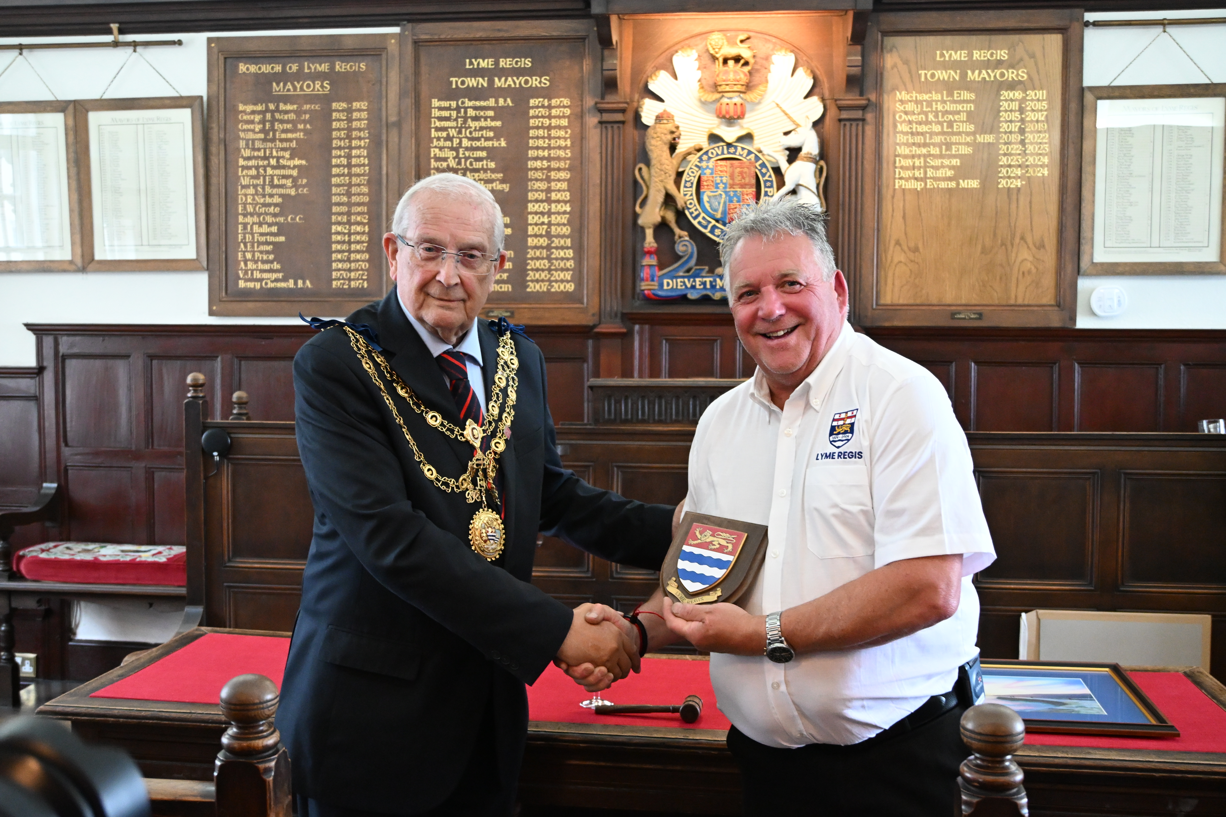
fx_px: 1251
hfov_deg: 52.2
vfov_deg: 36.2
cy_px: 408
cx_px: 613
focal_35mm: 37
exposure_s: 1/60
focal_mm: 24.5
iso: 3600
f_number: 3.8
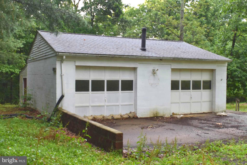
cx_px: 124
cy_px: 82
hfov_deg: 46.4
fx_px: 288
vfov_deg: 31.9
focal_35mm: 42
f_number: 9
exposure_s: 1/15
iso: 100
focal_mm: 28
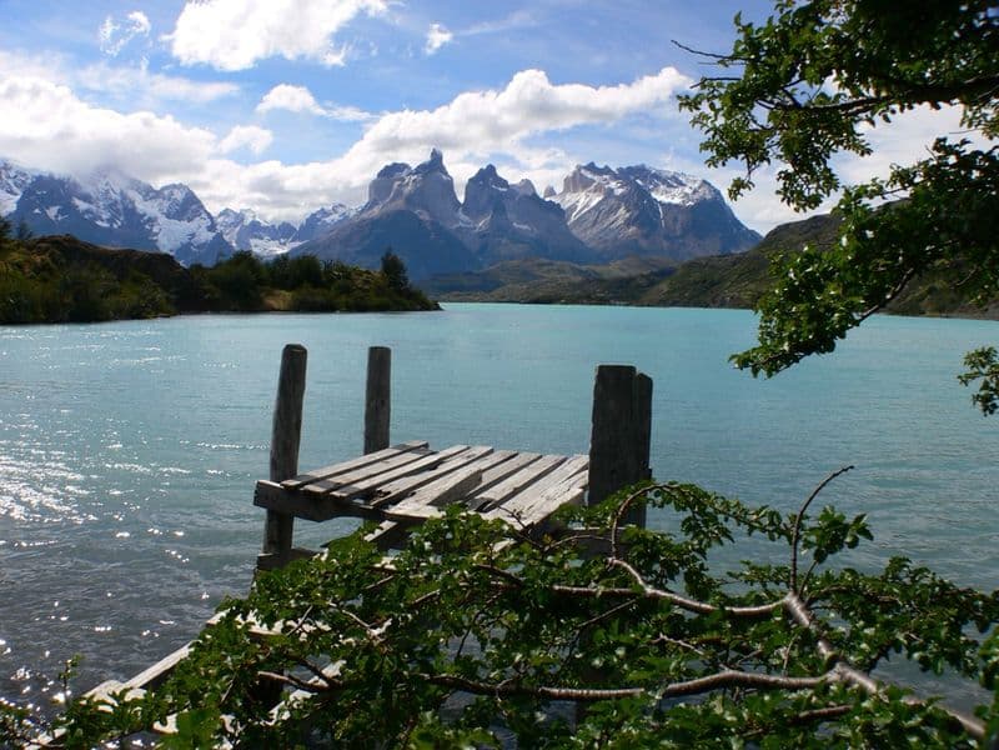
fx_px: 1010
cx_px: 500
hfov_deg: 52.6
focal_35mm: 35
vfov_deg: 40.7
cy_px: 375
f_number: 6.3
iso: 80
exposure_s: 1/400
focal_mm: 7.4
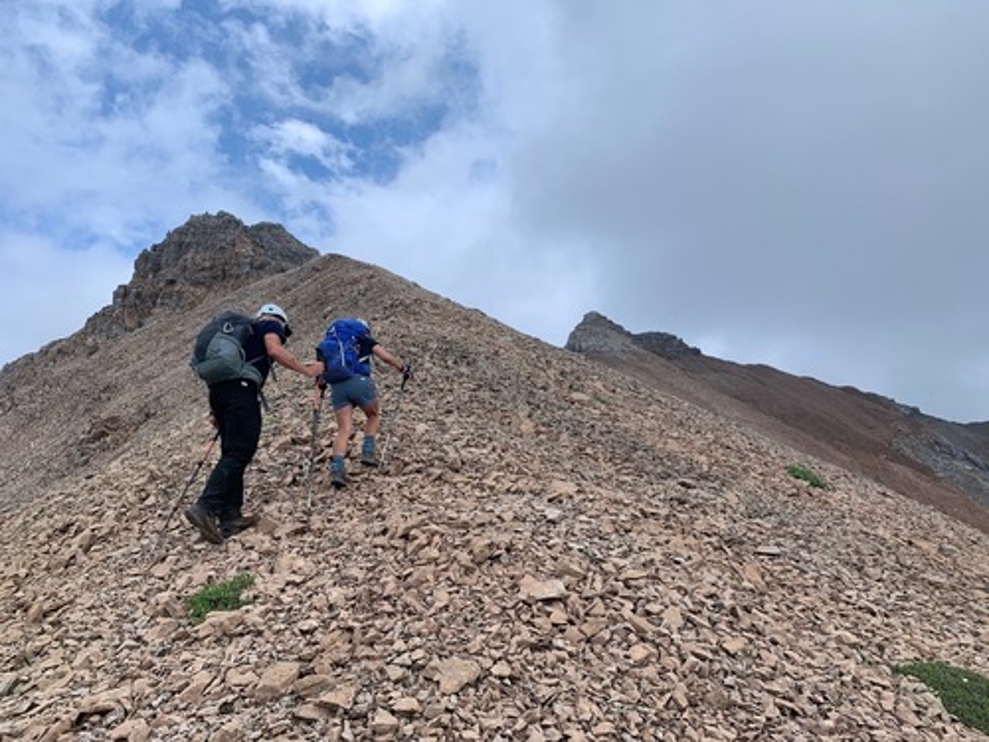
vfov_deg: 53.1
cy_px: 371
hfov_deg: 67.3
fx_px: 743
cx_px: 494
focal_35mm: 26
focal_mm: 4.25
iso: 25
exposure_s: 1/1779
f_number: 1.8
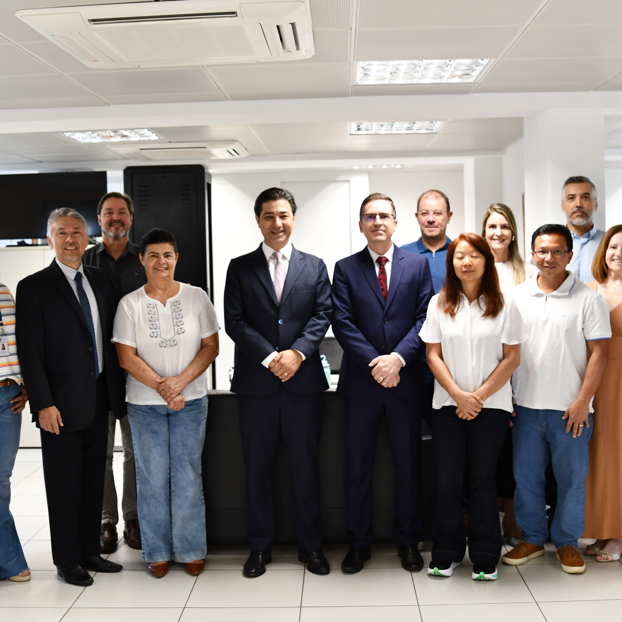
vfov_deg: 36.8
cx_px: 296
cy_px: 312
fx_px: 935
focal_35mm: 46
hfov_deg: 36.8
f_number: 2.8
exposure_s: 1/125
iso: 900
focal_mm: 24
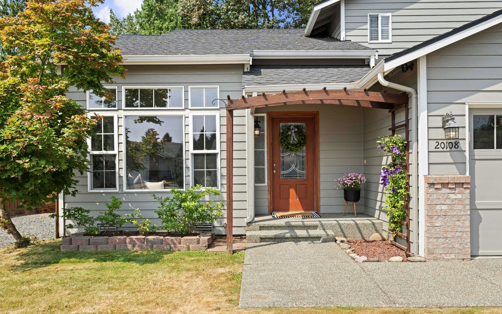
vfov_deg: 46.0
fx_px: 369
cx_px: 250
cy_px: 164
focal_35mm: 27
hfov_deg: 68.4
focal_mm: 26
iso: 200
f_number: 8
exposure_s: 1/500
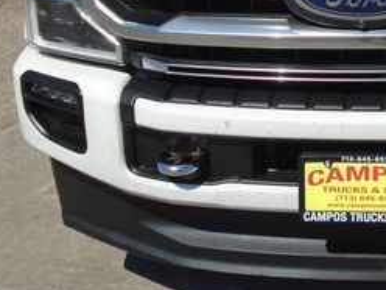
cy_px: -16
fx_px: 747
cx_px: 350
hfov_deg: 27.9
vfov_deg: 21.0
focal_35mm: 67
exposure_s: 1/320
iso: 100
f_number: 8
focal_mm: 4.6
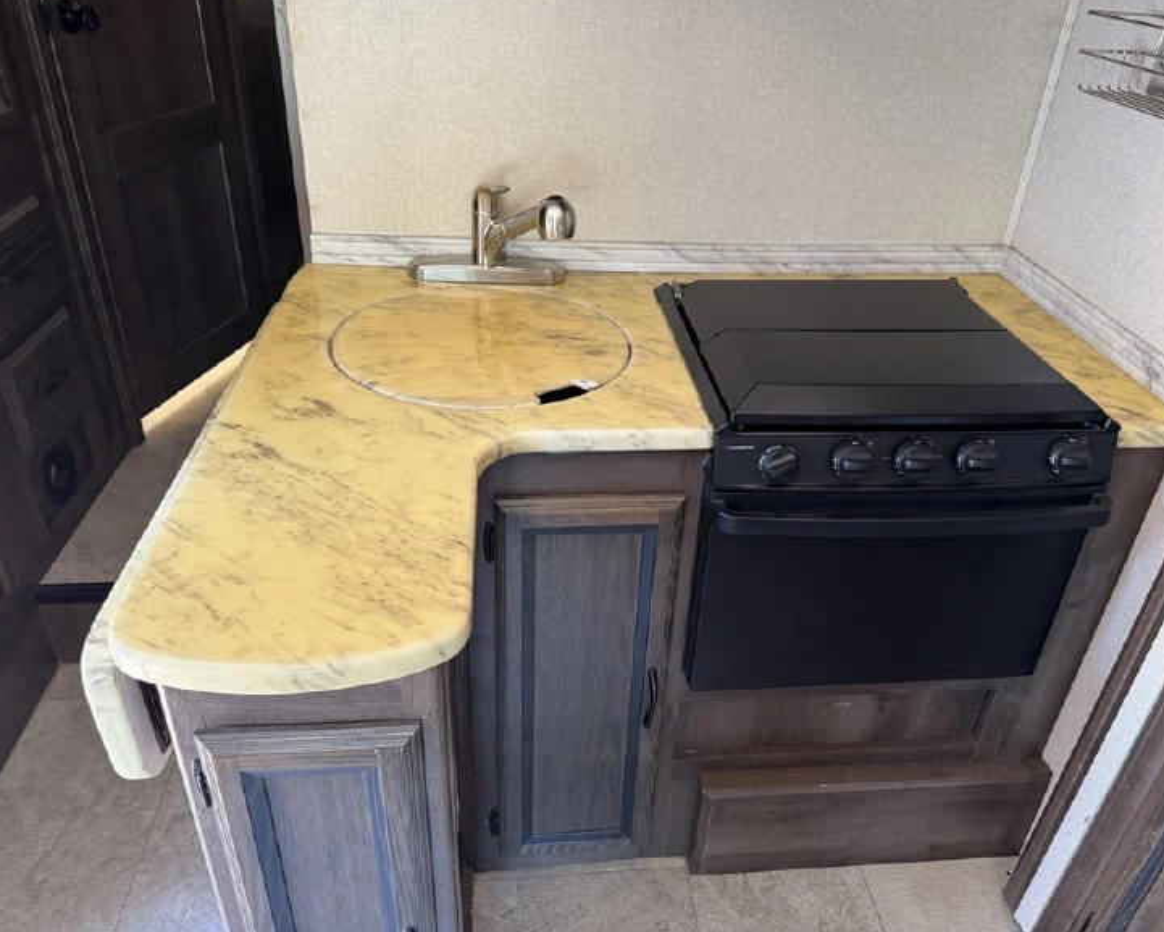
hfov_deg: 66.0
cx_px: 607
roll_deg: -2.1
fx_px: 896
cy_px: 451
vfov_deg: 54.9
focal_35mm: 26
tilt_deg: -28.2
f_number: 1.78
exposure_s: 1/60
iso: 250
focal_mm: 6.76
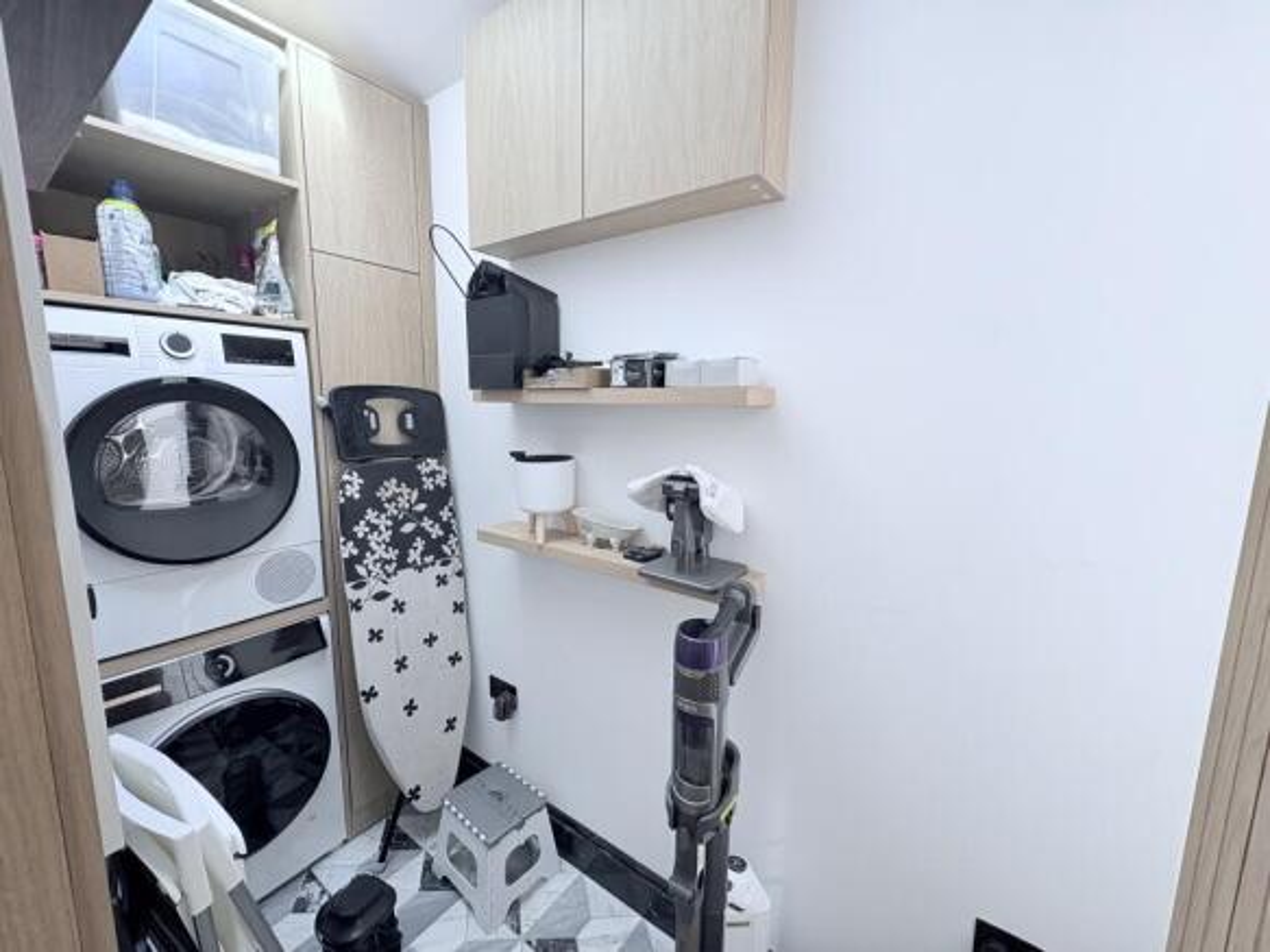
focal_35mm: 14
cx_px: 635
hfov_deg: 102.1
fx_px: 514
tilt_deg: -8.0
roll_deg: -0.8
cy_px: 476
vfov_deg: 85.7
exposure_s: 1/99
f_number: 2.2
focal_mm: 2.22
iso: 64
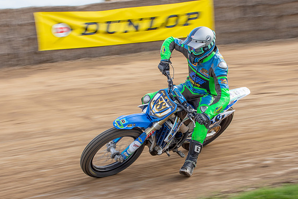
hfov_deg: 22.6
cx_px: 158
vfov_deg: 15.2
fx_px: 745
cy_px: 103
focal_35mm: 90
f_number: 11
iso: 100
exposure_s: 1/125
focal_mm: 52
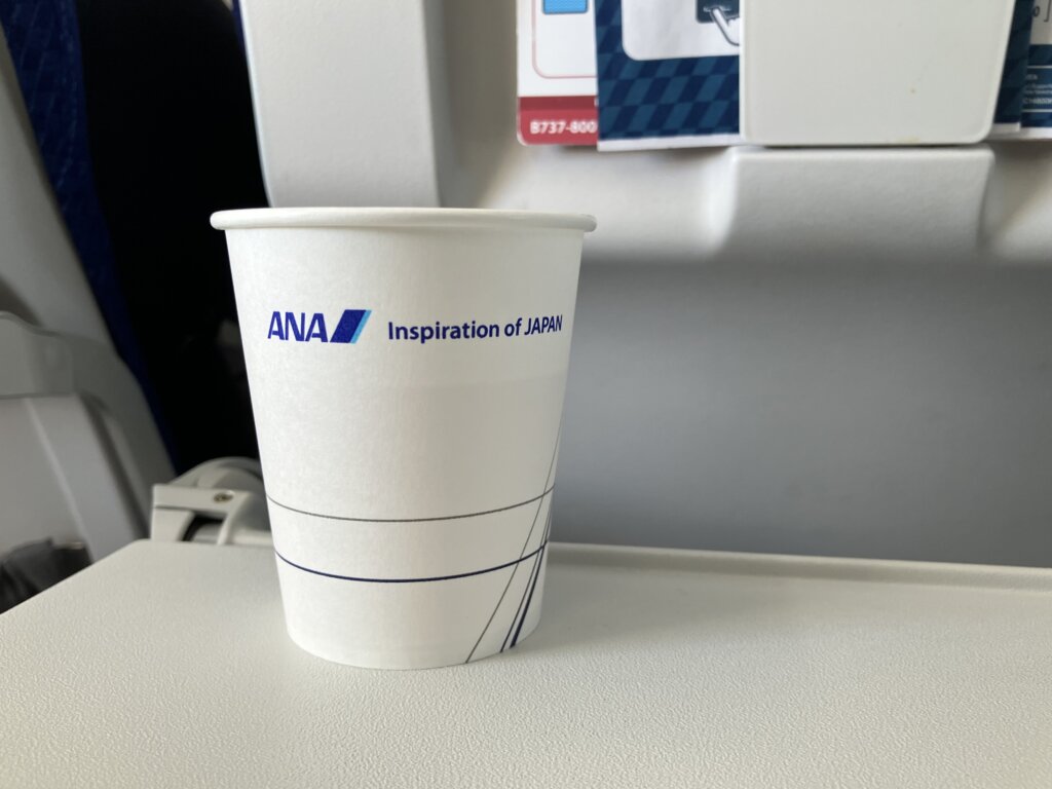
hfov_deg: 63.4
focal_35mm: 28
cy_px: 394
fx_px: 851
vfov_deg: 49.7
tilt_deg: -8.9
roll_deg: +0.0
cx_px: 526
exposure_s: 1/90
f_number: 1.8
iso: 80
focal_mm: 3.99
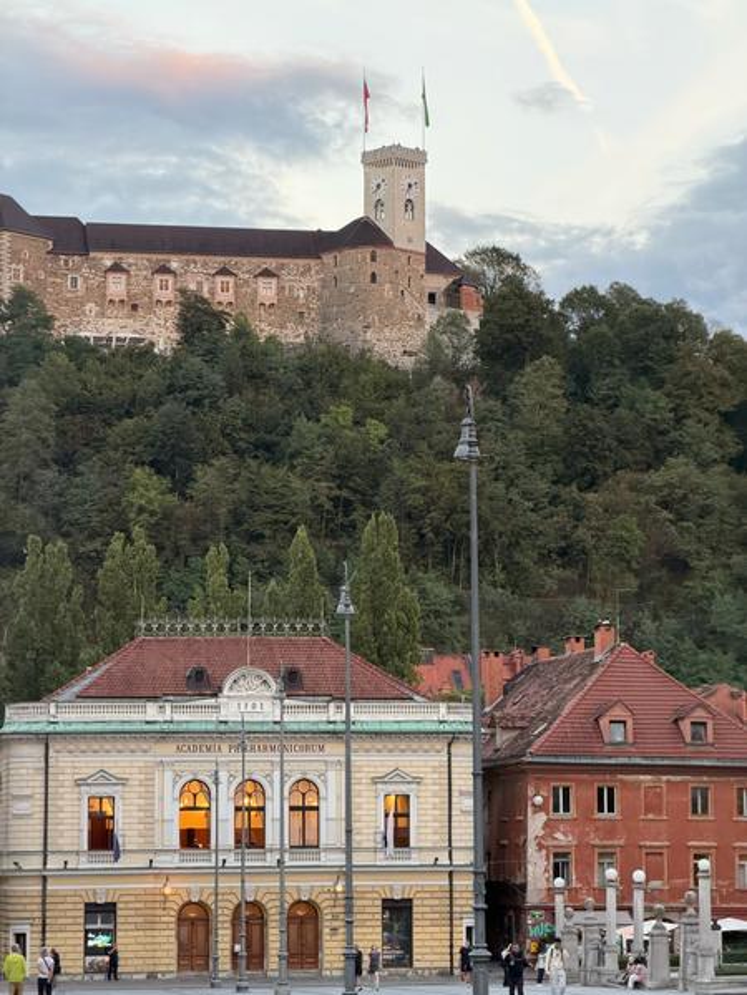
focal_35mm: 100
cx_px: 374
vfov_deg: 19.6
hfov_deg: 14.8
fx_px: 2877
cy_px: 498
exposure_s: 1/121
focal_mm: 16.89
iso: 200
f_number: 2.8
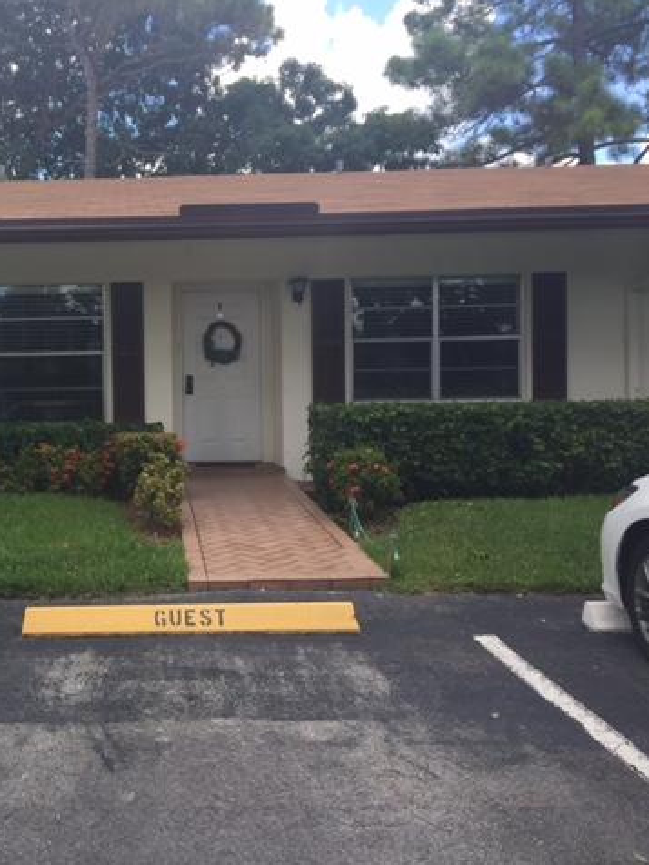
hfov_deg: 35.4
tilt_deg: -2.0
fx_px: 975
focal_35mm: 39
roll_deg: +0.2
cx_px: 109
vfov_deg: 47.9
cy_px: 431
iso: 32
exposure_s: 1/659
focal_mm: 4.15
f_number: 2.2
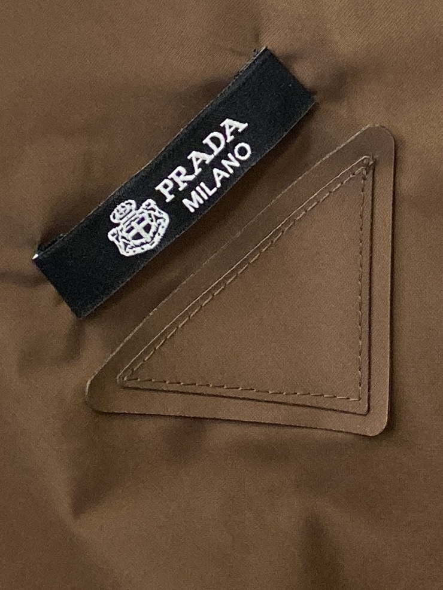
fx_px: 444
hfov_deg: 53.1
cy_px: 295
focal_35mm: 26
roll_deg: +34.0
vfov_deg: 67.3
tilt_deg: -11.2
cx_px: 222
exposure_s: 1/119
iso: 125
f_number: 1.8
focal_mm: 4.25
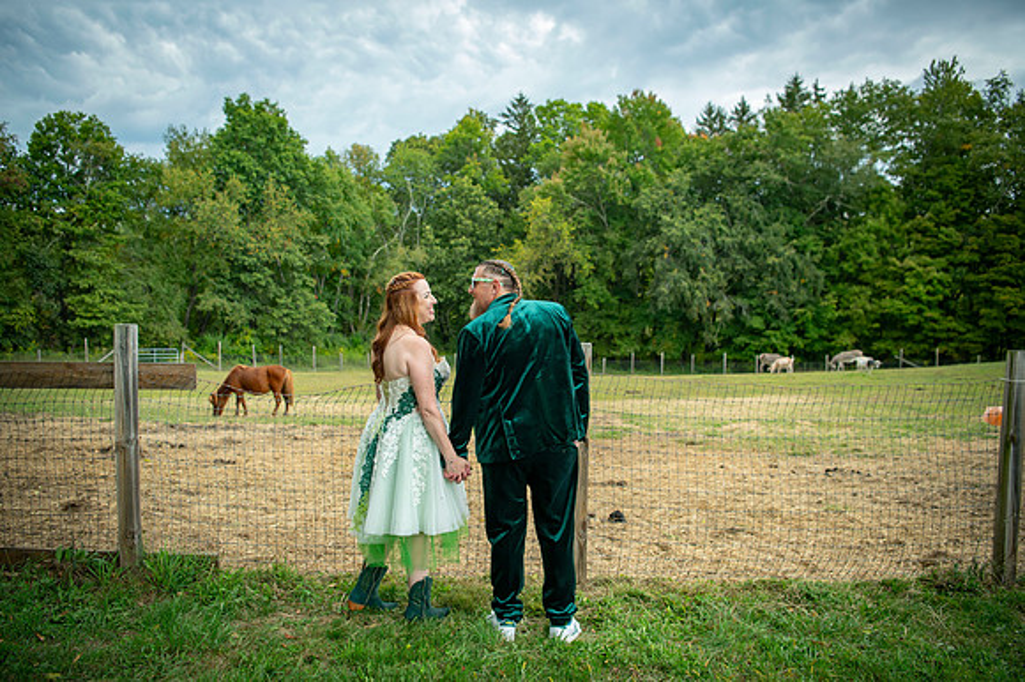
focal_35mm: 25
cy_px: 341
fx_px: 700
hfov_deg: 72.4
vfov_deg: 52.0
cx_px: 512
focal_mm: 24
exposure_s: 1/1000
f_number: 2.8
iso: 400
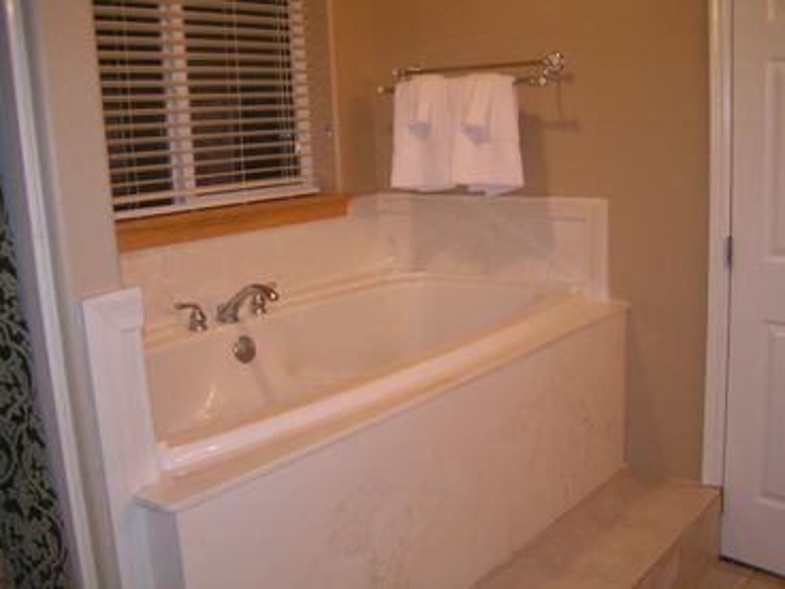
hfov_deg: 49.0
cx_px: 392
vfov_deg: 37.7
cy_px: 294
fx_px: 862
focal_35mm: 38
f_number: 2.8
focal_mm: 5.8
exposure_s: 1/40
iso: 200
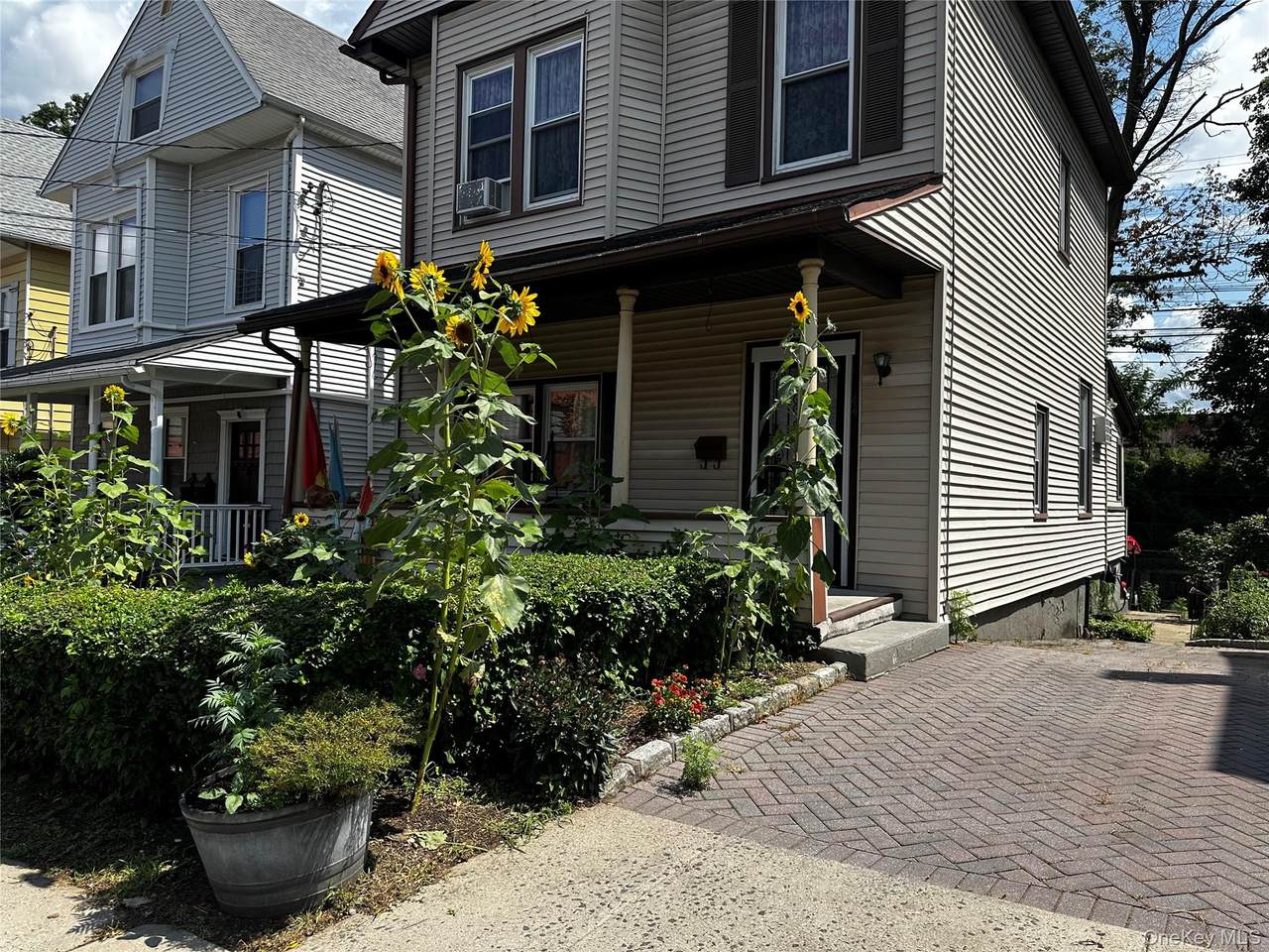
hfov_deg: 71.6
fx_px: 880
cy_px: 476
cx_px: 634
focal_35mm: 24
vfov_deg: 56.8
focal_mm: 6.86
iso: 80
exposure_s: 1/3597
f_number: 1.78
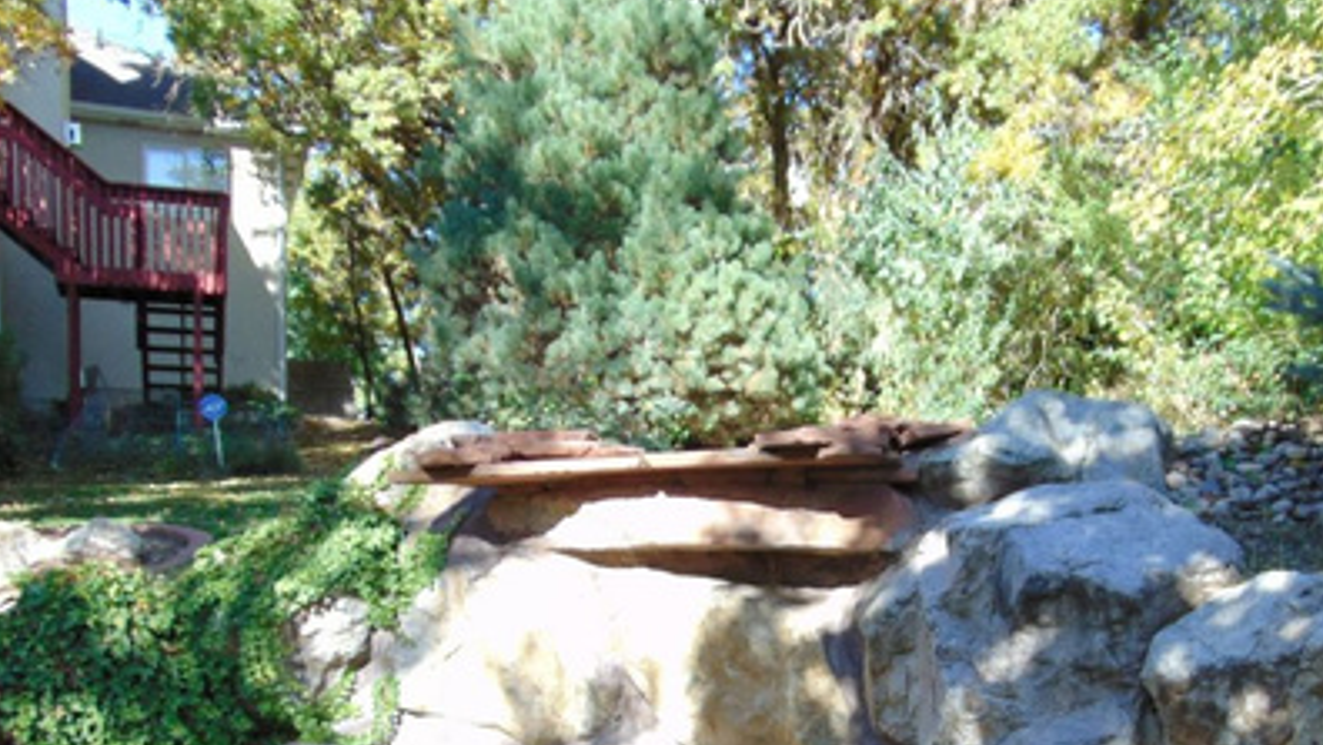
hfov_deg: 46.1
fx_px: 1544
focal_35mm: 44
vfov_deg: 26.0
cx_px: 792
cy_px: 705
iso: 80
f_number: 3
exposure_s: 1/200
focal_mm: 4.5
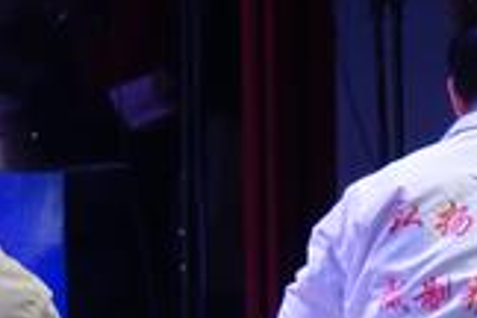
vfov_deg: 2.2
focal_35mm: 613
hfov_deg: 3.4
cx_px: -21
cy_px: 222
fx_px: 8122
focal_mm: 72.72
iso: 800
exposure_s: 1/200
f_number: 2.8
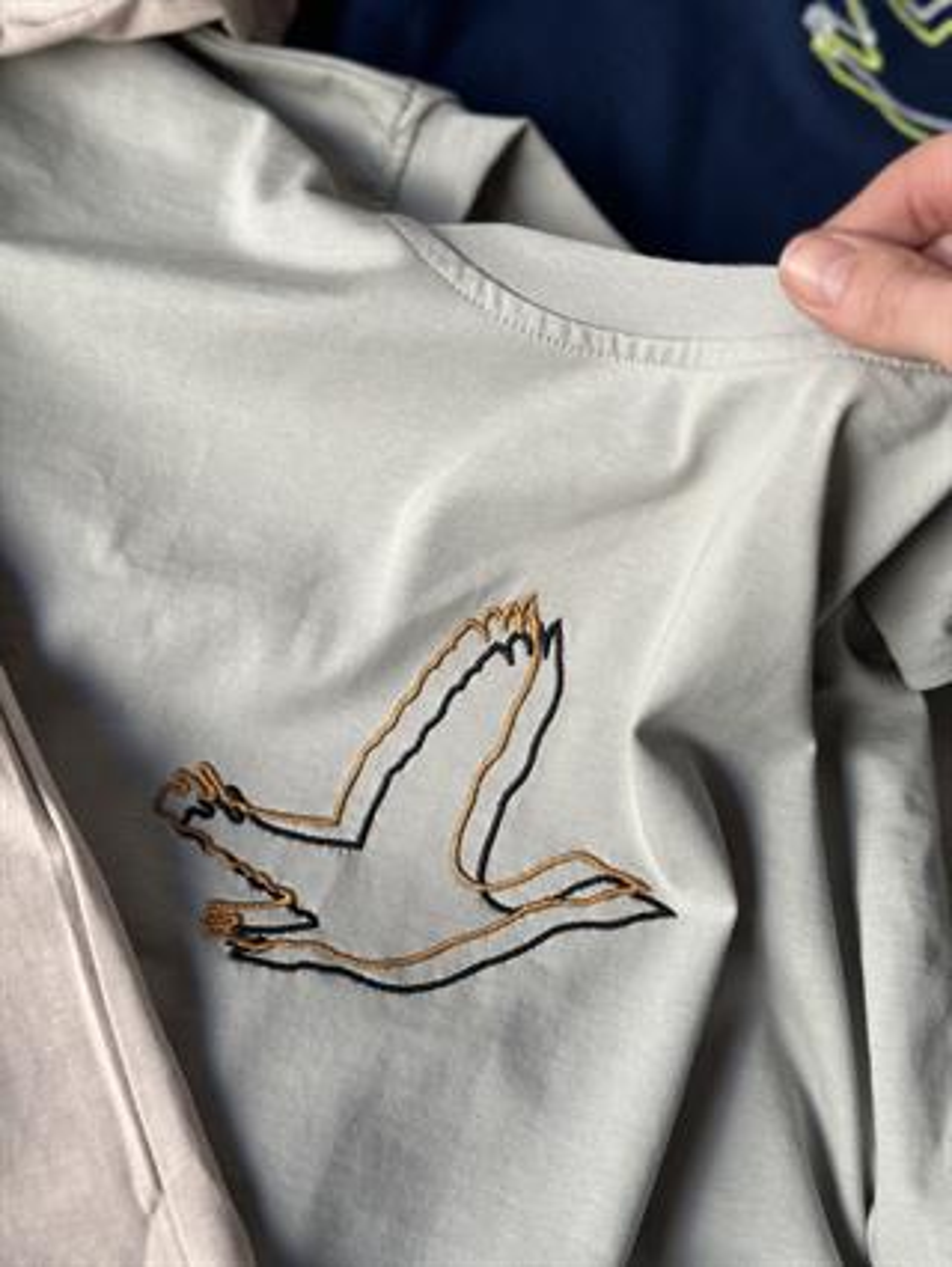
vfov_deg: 39.6
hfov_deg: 30.3
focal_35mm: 48
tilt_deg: -68.0
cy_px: 634
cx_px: 476
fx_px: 1758
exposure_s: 1/121
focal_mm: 6.86
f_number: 1.78
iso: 80
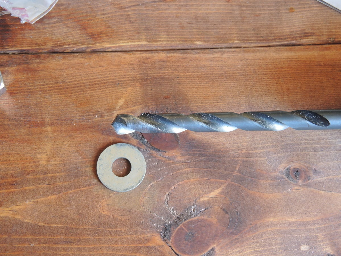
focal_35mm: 50
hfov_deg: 38.2
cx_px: 170
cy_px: 128
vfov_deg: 29.1
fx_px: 493
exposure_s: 1/25
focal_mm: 11
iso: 400
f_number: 2.8
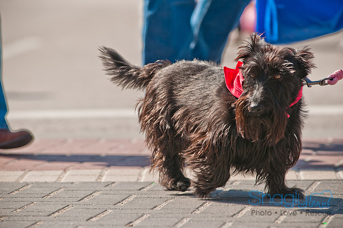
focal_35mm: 300
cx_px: 172
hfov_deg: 6.9
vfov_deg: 4.6
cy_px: 114
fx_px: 2854
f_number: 5
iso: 200
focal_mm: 200
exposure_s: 1/640
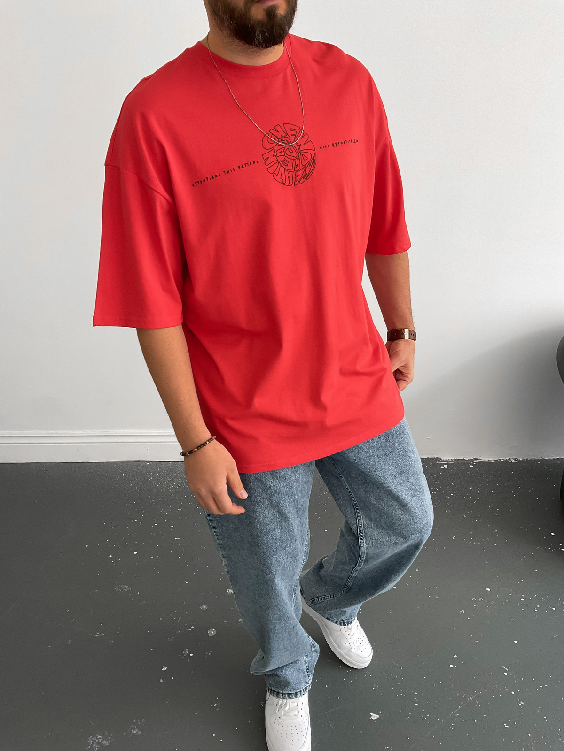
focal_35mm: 29
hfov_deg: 48.2
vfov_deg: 61.7
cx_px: 282
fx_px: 630
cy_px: 376
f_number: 1.8
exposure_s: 1/105
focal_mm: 3
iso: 64
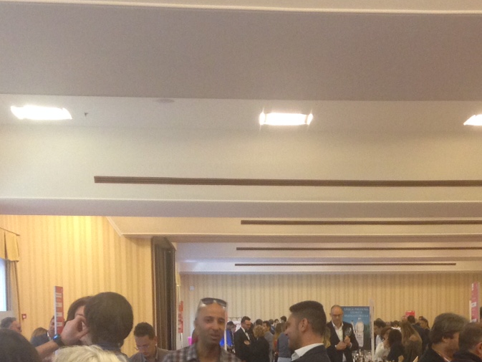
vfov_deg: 17.9
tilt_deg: -2.9
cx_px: 321
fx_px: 1114
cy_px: 381
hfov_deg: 24.3
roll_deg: -1.2
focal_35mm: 80
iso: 160
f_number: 2.4
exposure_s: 1/20
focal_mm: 4.12
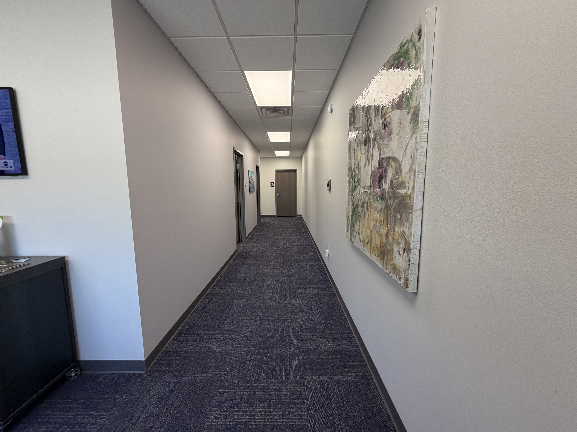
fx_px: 233
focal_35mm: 14
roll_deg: +0.5
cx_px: 288
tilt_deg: -7.6
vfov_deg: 85.7
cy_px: 216
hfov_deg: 102.1
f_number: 2.2
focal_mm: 2.22
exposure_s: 1/120
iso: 100
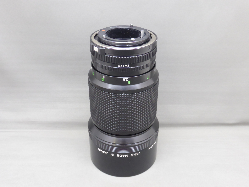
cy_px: 94
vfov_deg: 36.8
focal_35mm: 39
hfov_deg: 47.9
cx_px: 124
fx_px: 281
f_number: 3.9
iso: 400
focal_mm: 6.9
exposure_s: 1/10
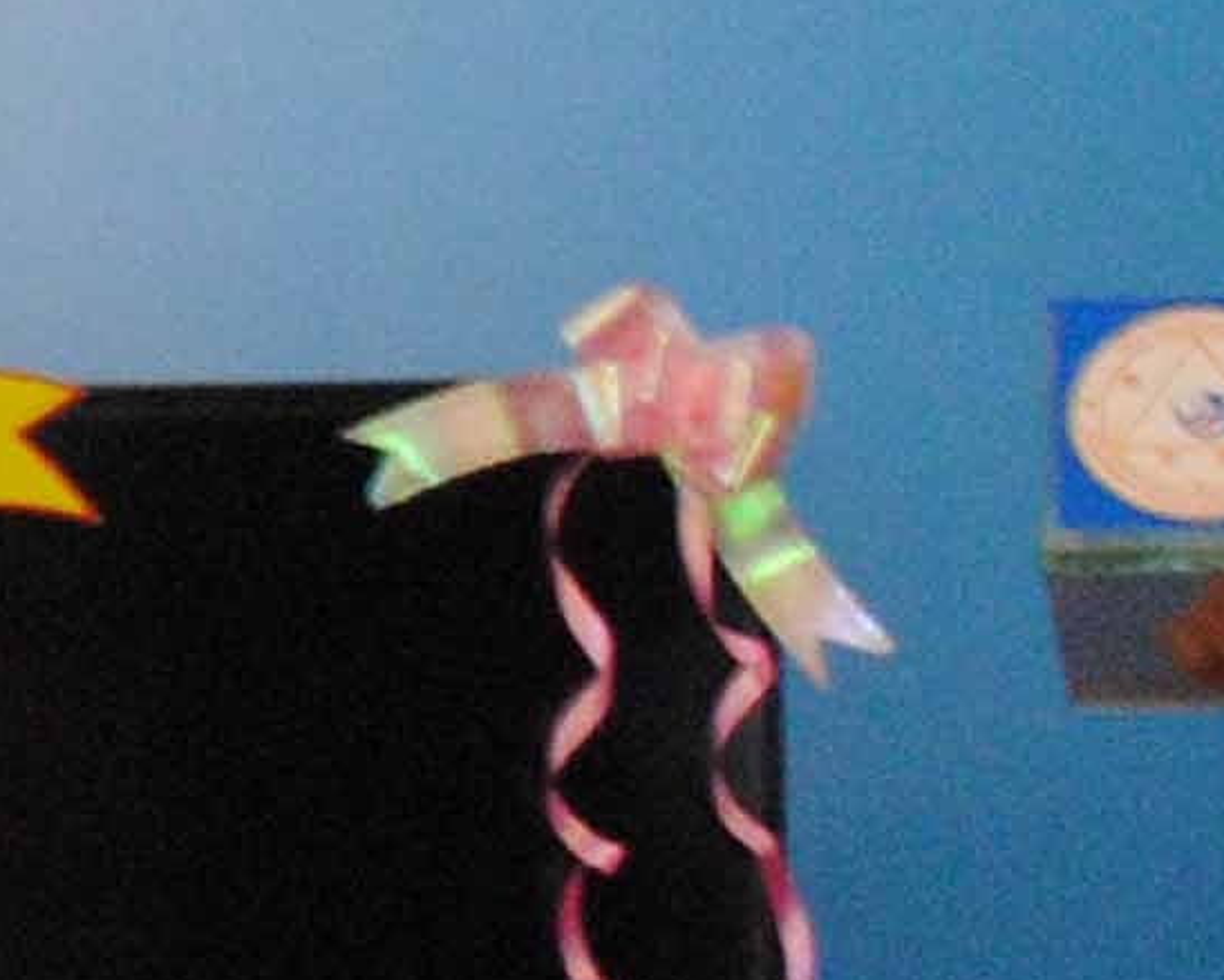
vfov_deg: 4.8
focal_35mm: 319
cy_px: 63
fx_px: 11560
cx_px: -3088
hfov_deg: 5.5
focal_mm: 32
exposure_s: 1/25
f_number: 5.6
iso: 800
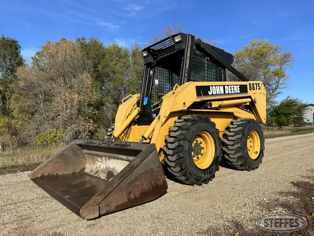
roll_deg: -1.2
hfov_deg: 71.6
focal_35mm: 24
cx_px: 157
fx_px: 218
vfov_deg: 56.8
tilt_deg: +2.0
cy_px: 118
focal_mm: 6.86
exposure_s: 1/3717
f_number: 1.78
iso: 80
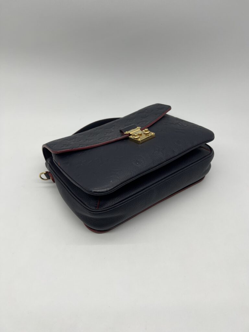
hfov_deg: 53.1
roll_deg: -1.8
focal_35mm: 26
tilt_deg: -42.0
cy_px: 166
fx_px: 249
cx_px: 124
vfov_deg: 67.3
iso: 40
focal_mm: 5.7
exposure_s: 1/289
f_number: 1.5
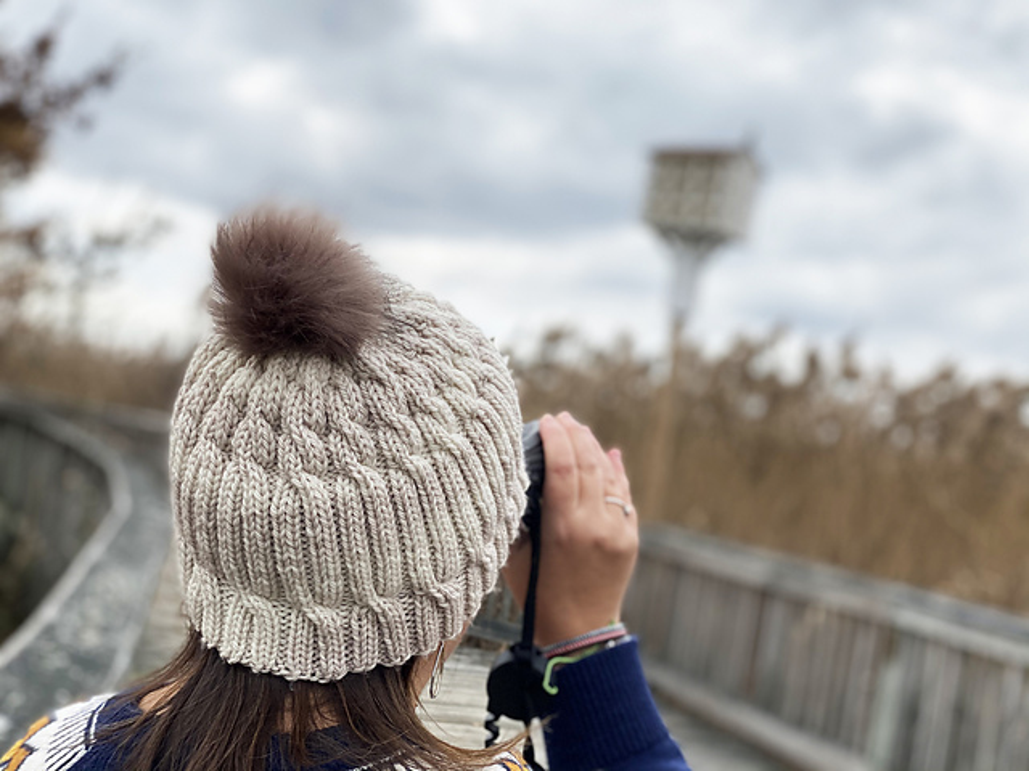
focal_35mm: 52
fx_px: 1546
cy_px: 386
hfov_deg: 36.8
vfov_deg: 28.0
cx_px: 514
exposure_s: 1/749
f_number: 2
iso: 20
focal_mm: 6
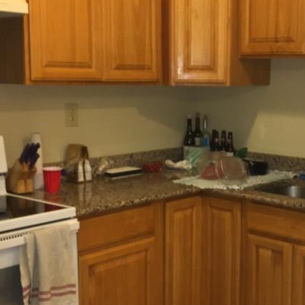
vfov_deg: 28.2
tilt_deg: -8.2
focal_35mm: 61
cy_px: 156
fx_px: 608
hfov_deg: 27.8
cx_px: 223
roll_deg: -0.3
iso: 80
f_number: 2.2
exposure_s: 1/16
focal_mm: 4.15
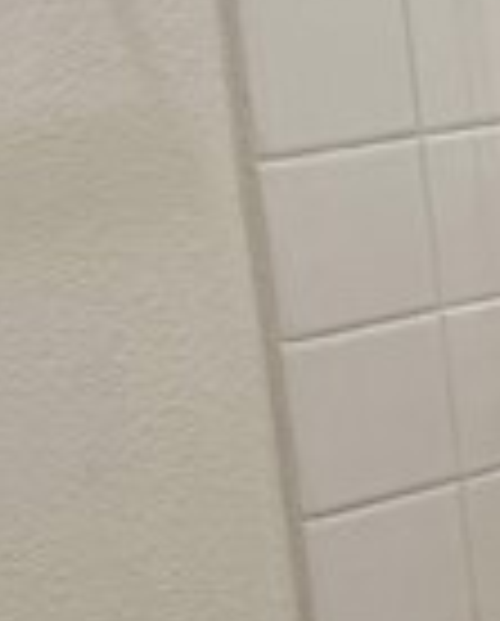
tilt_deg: -13.2
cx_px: 2140
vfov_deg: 10.2
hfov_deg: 6.4
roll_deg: +0.2
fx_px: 3466
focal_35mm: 188
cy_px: 396
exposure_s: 1/120
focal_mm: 5.7
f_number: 1.5
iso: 64
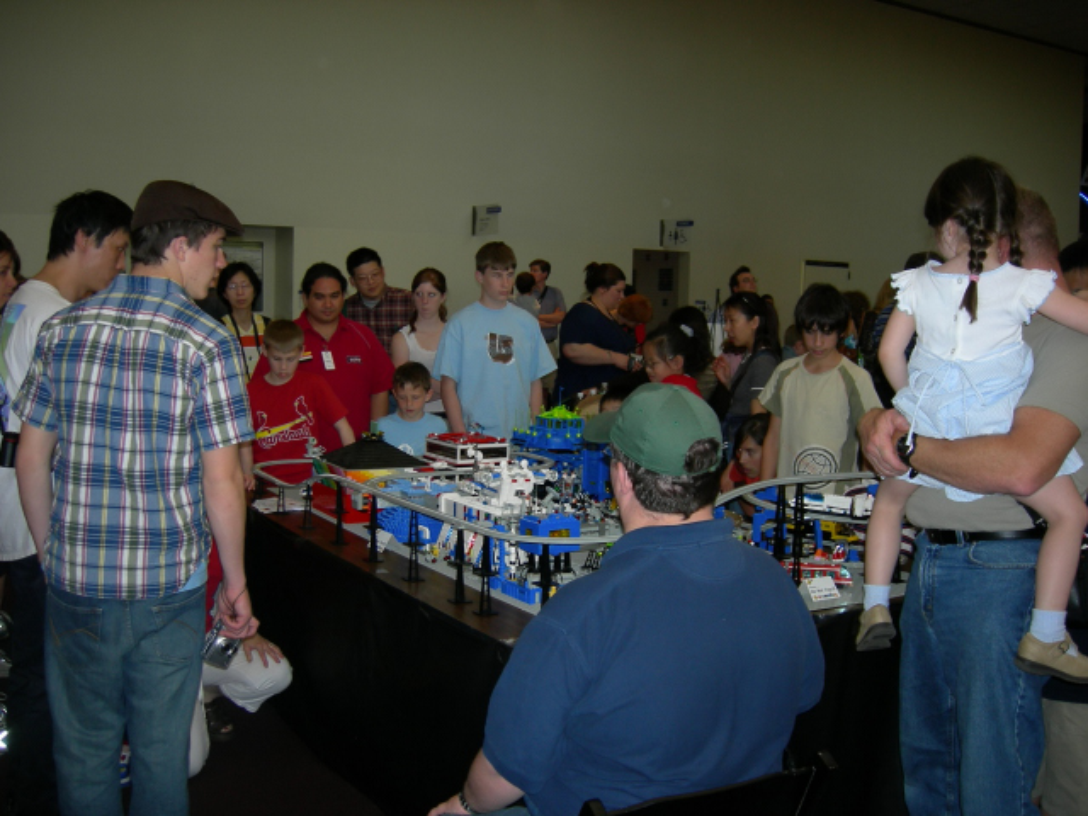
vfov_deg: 39.7
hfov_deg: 51.4
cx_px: 544
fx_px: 1131
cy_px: 408
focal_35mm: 36
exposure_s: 1/60.1
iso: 100
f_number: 2.7
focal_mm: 7.5
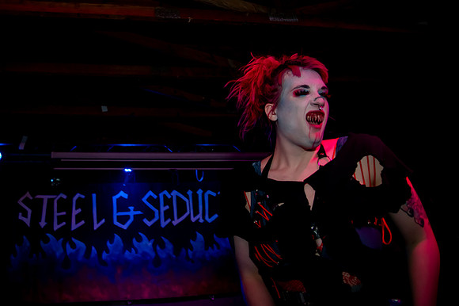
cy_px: 120
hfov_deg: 62.0
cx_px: 179
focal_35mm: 30
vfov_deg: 43.8
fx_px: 377
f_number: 4
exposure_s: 1/100
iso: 5000
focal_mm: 24
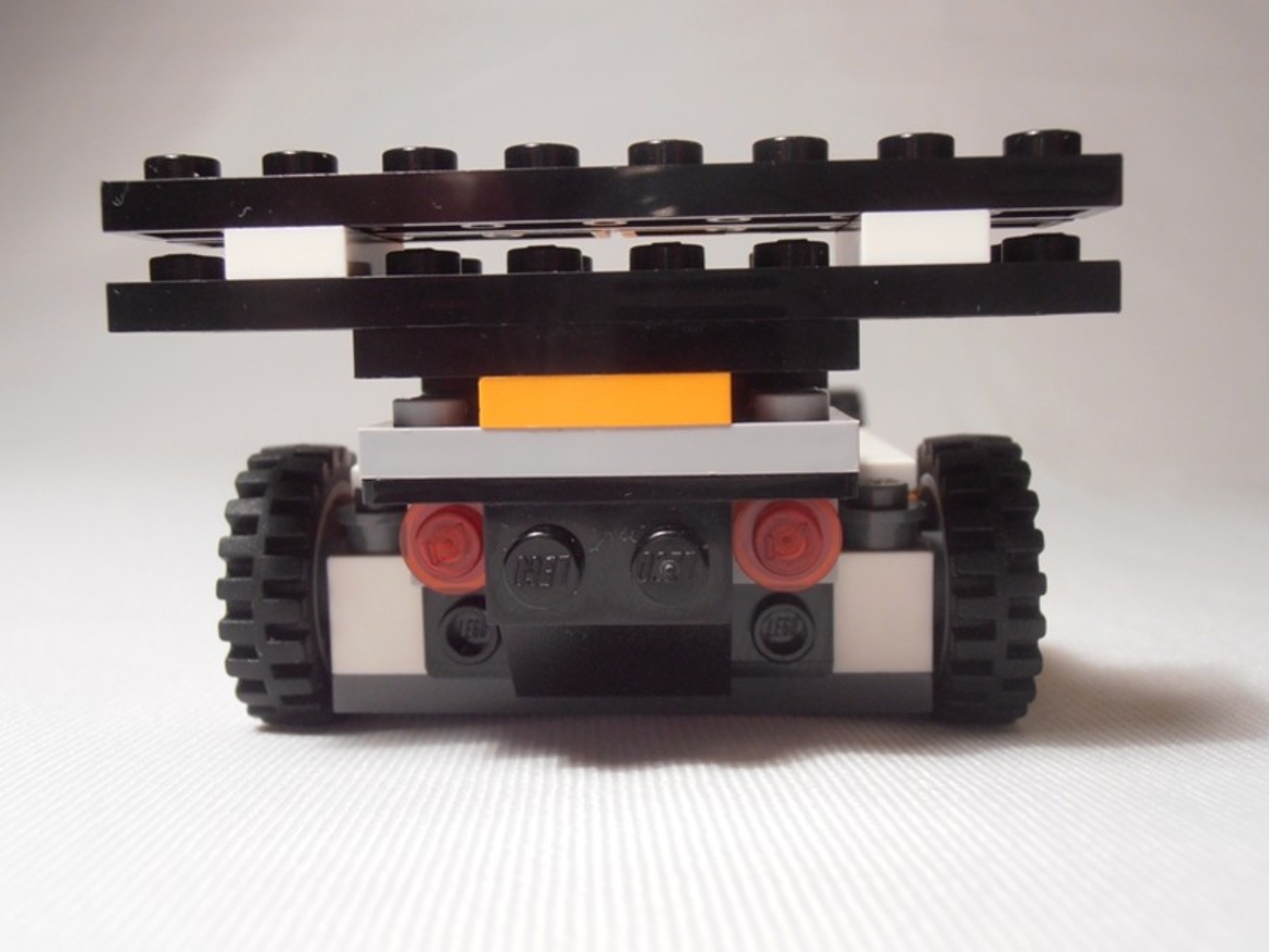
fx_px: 1356
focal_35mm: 37
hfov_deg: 50.1
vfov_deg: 38.7
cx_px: 634
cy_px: 476
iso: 125
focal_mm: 6.61
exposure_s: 1/15
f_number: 3.9
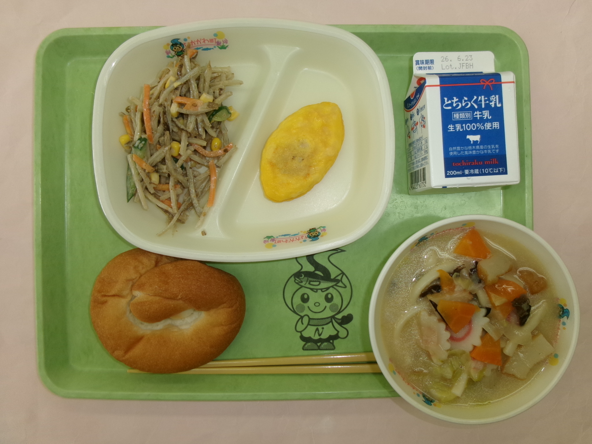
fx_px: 479
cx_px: 296
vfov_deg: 49.7
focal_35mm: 28
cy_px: 222
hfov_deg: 63.4
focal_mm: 5.1
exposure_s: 1/70
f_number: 3.9
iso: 100
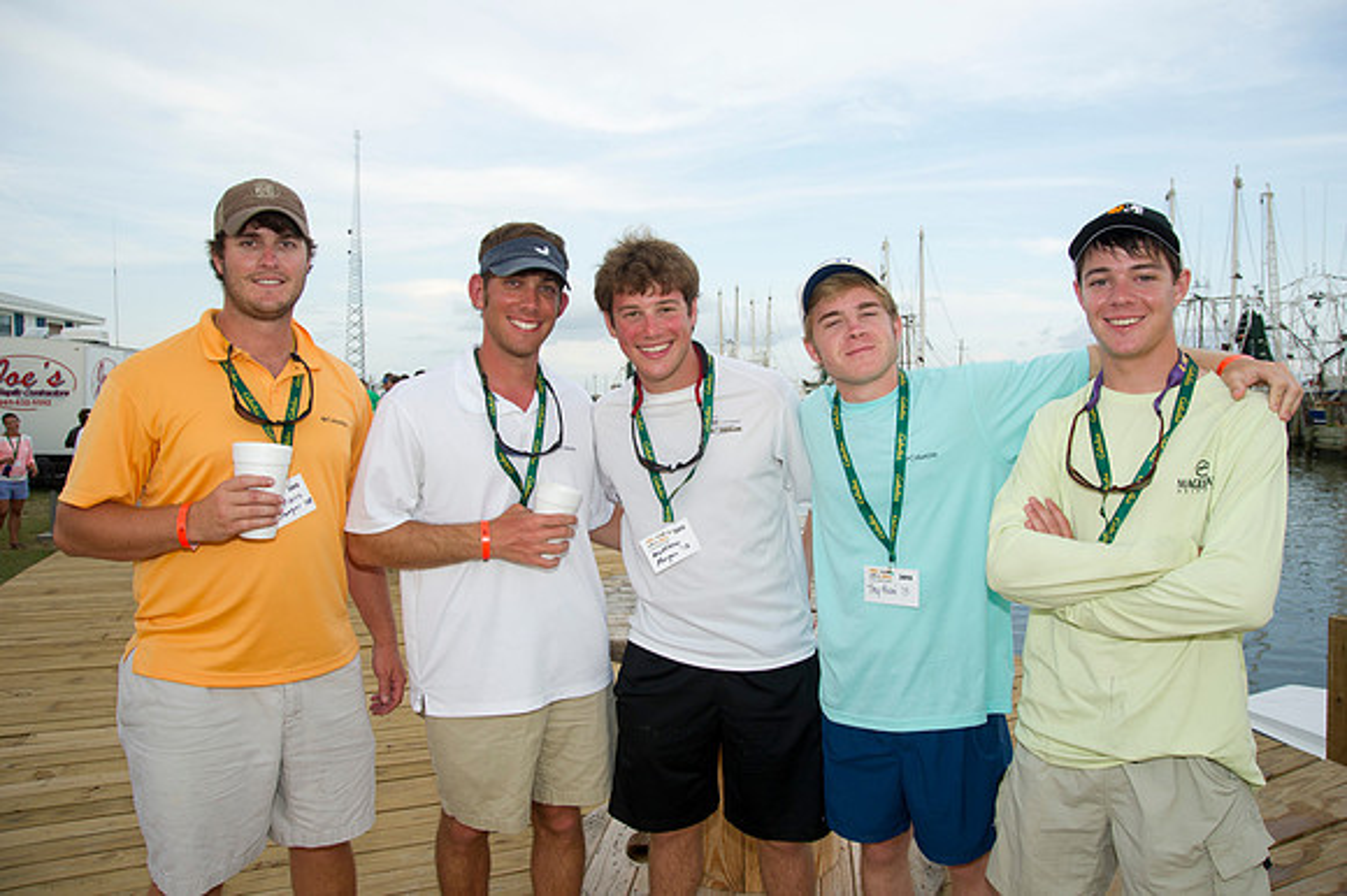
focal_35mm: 24
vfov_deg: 53.1
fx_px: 897
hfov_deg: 73.8
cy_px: 448
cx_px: 674
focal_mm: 24
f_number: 8
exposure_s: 1/250
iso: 500
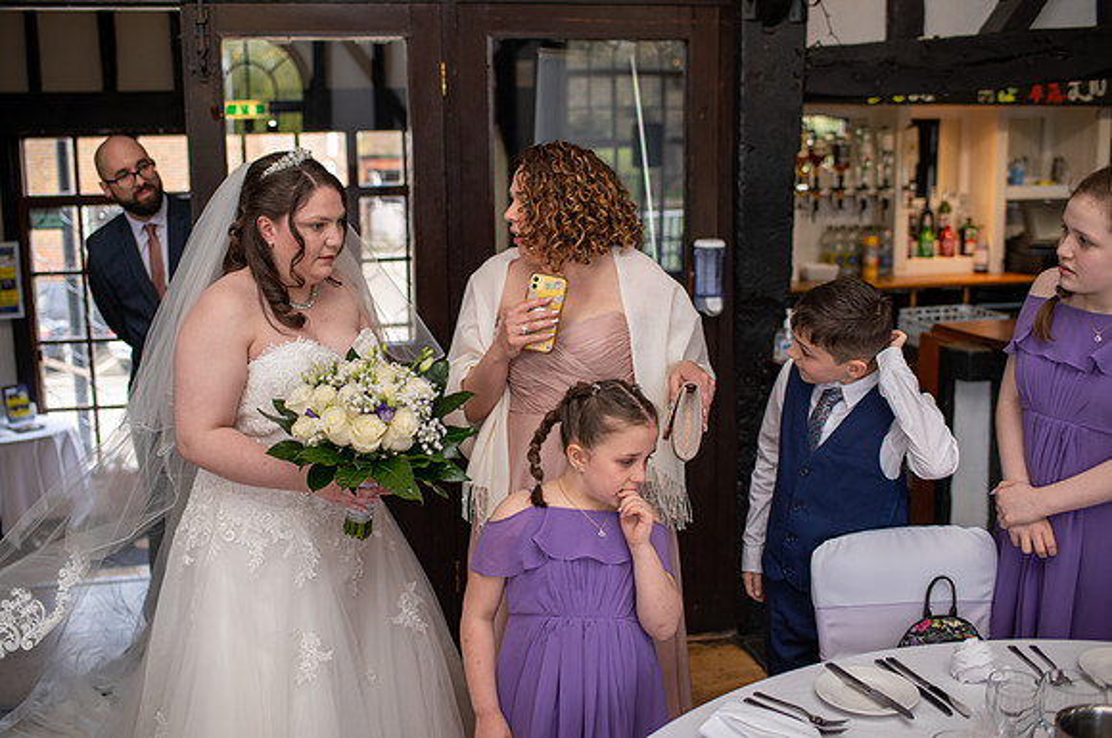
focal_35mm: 37
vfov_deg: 36.2
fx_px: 1130
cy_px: 351
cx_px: 531
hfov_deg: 52.4
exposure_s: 1/100
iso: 125
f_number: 2.5
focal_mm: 35
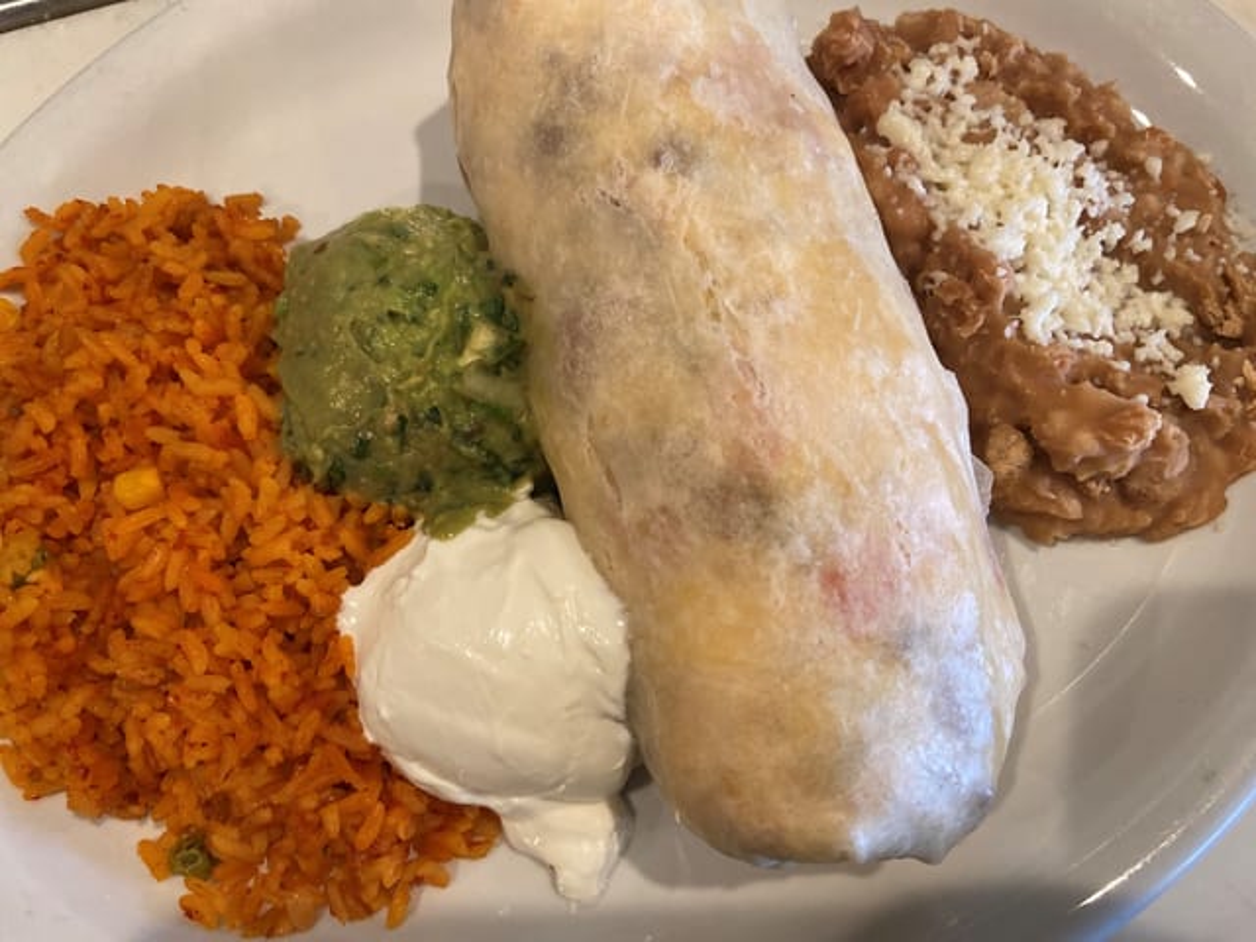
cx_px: 628
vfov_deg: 53.1
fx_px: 943
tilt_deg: -72.0
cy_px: 471
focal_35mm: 26
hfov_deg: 67.3
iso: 250
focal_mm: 4.25
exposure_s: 1/60
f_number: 1.8
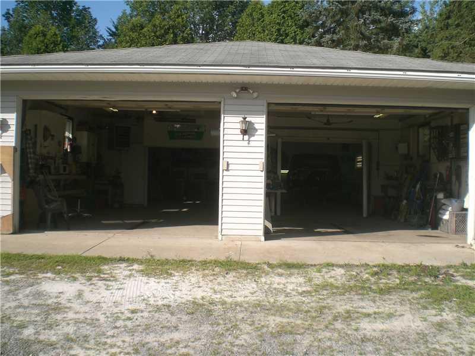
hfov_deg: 49.0
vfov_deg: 37.7
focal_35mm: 38
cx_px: 238
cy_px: 178
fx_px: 521
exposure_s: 1/400
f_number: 4.4
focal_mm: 6.3
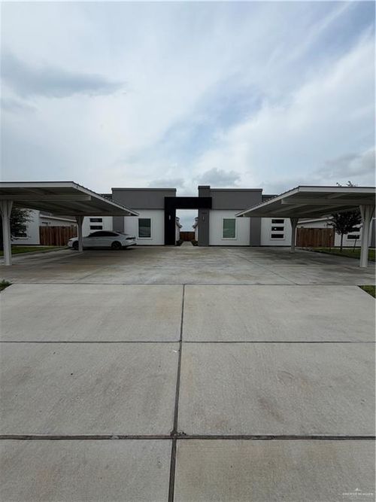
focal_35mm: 14
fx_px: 203
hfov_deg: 85.7
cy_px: 251
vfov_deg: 102.1
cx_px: 188
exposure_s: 1/1211
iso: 20
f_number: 2.2
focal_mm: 2.22
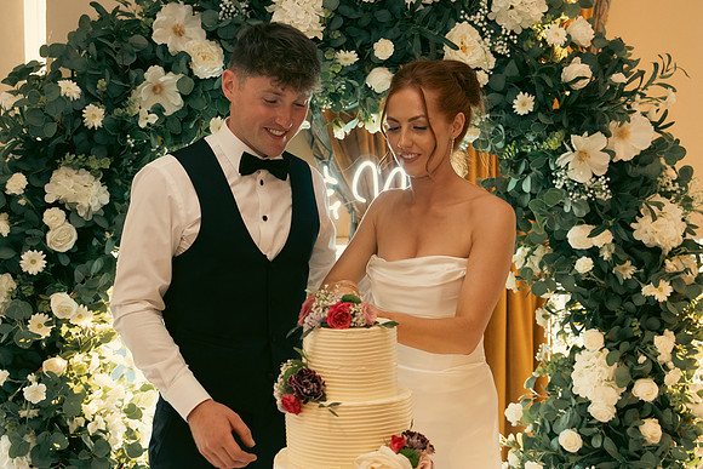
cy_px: 234
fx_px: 996
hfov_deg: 38.9
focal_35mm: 51
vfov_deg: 26.5
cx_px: 352
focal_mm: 34
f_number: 3.5
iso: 2500
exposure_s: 1/160
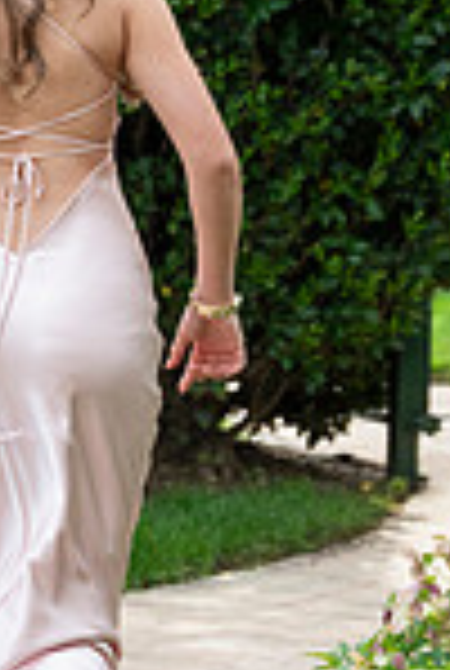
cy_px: 198
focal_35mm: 220
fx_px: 4106
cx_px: -207
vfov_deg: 9.3
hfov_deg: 6.2
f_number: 6
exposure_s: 1/1000
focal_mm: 73
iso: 1250
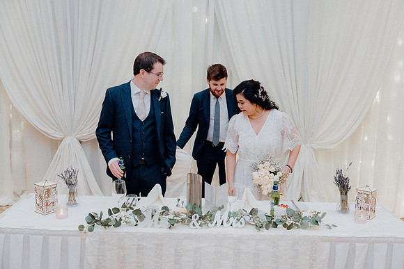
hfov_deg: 51.9
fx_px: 415
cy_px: 134
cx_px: 202
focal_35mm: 37
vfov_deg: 36.0
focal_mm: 37
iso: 2500
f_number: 3.5
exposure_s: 1/160
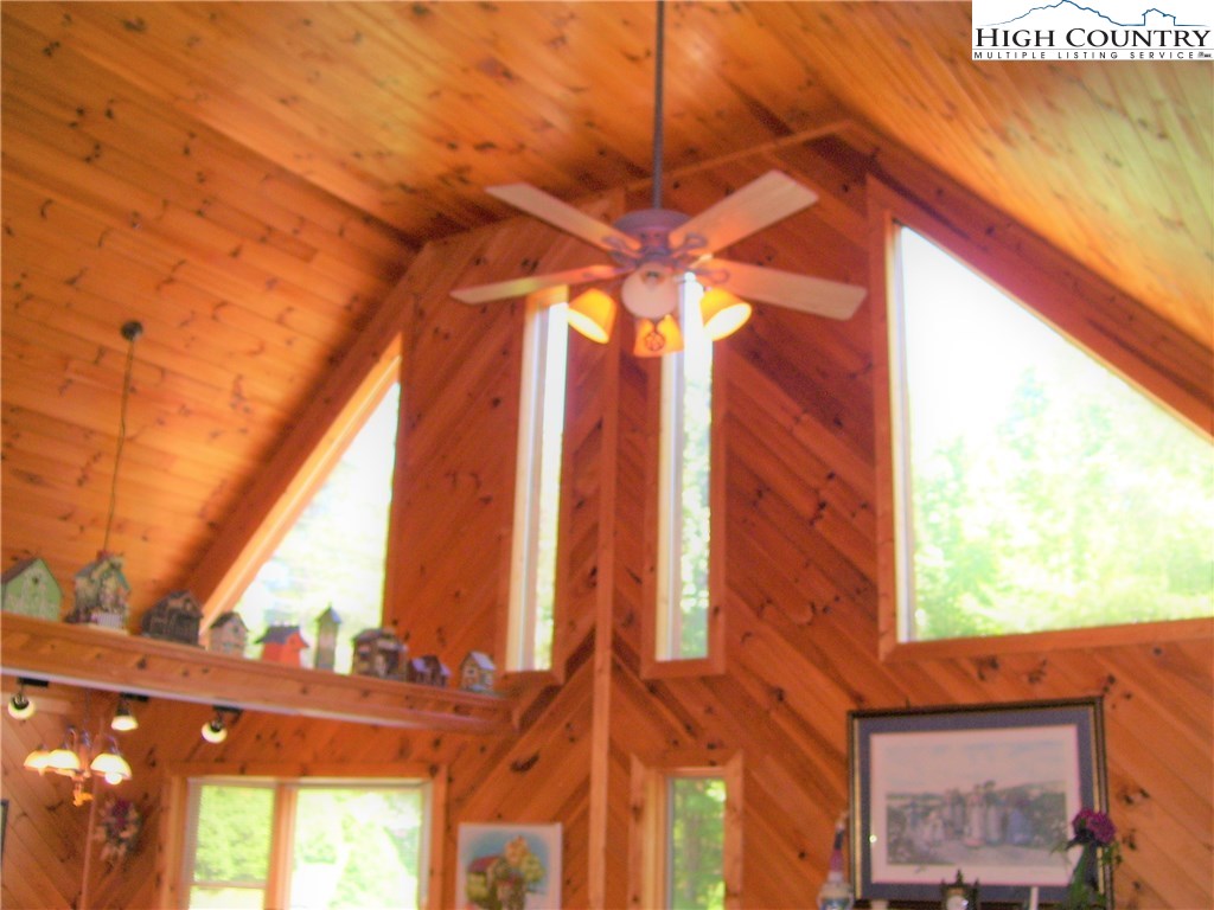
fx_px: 1298
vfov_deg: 38.7
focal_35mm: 37
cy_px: 455
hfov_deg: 50.1
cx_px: 607
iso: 80
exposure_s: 1/60
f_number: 2.7
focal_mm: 6
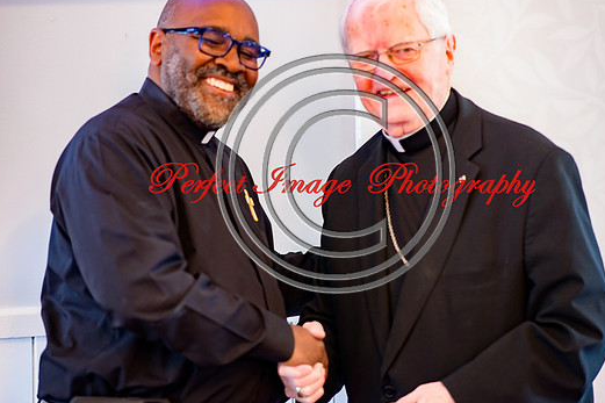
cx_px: 336
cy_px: 182
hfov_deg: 17.5
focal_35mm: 117
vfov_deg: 11.7
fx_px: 1966
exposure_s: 1/80
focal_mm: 105
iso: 640
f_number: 2.2
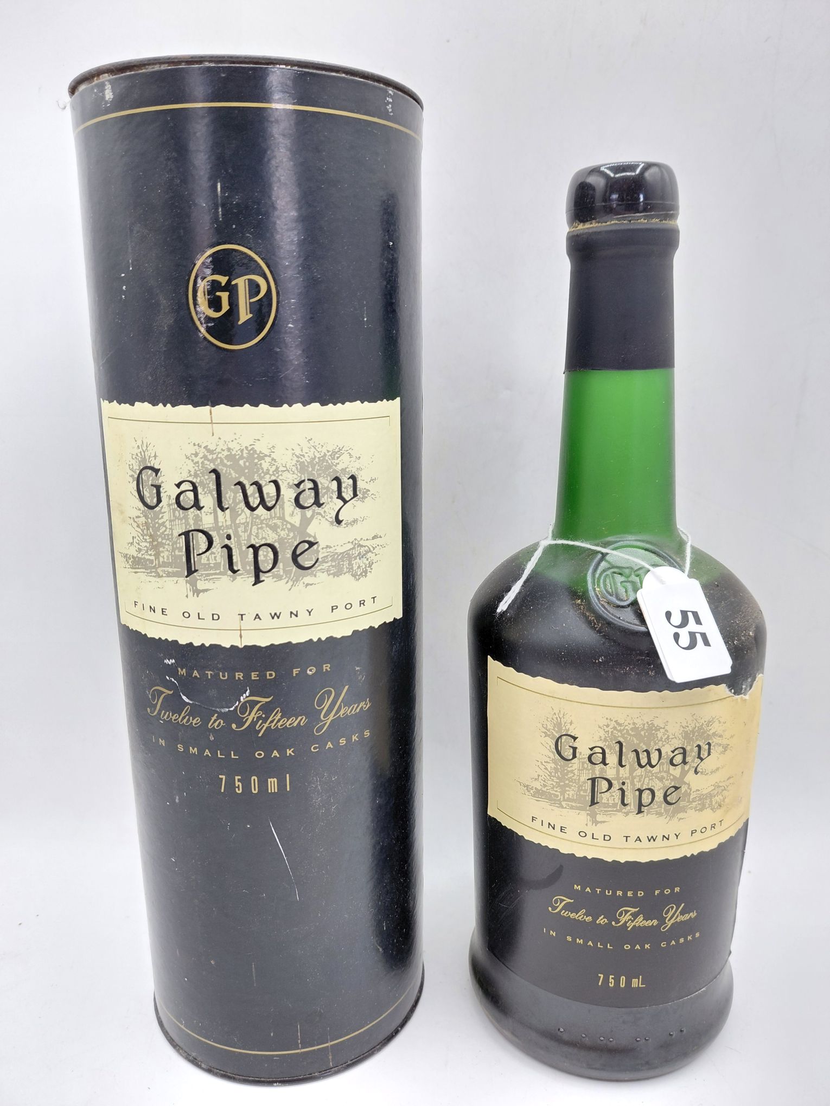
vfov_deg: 69.4
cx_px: 415
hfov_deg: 54.9
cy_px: 553
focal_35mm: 25
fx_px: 799
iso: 160
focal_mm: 4.69
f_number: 1.8
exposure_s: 1/100
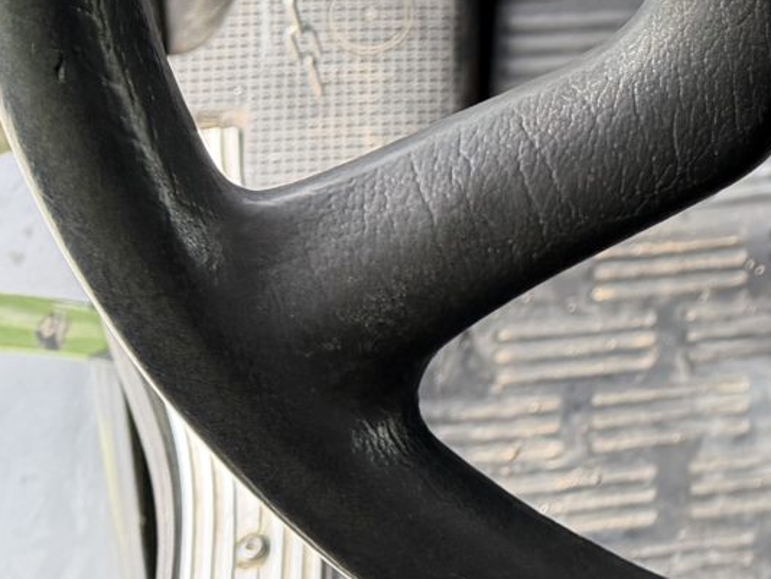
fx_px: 2563
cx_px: 1666
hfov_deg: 13.8
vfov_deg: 12.2
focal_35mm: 115
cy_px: -332
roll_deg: -15.5
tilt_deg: -44.8
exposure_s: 1/207
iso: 125
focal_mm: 6.76
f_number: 1.78
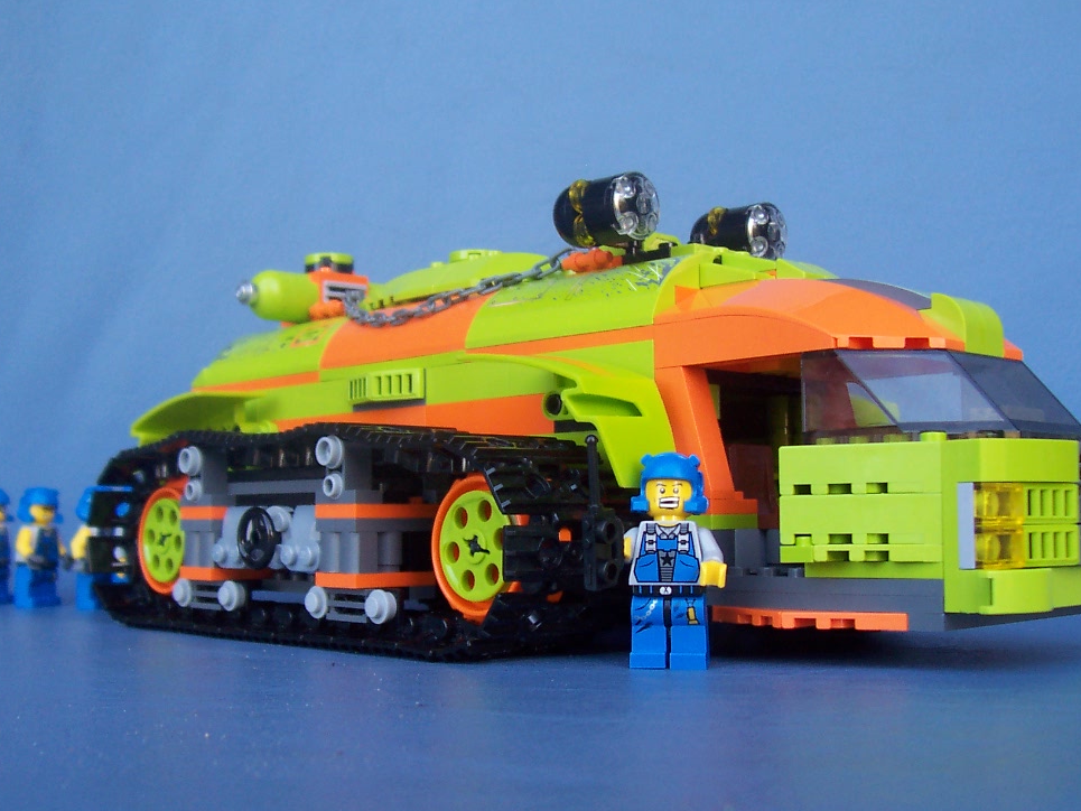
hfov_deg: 41.2
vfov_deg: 31.5
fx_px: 1437
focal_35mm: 46
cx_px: 530
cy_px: 464
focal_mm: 5.6
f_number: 2.8
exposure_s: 1/90
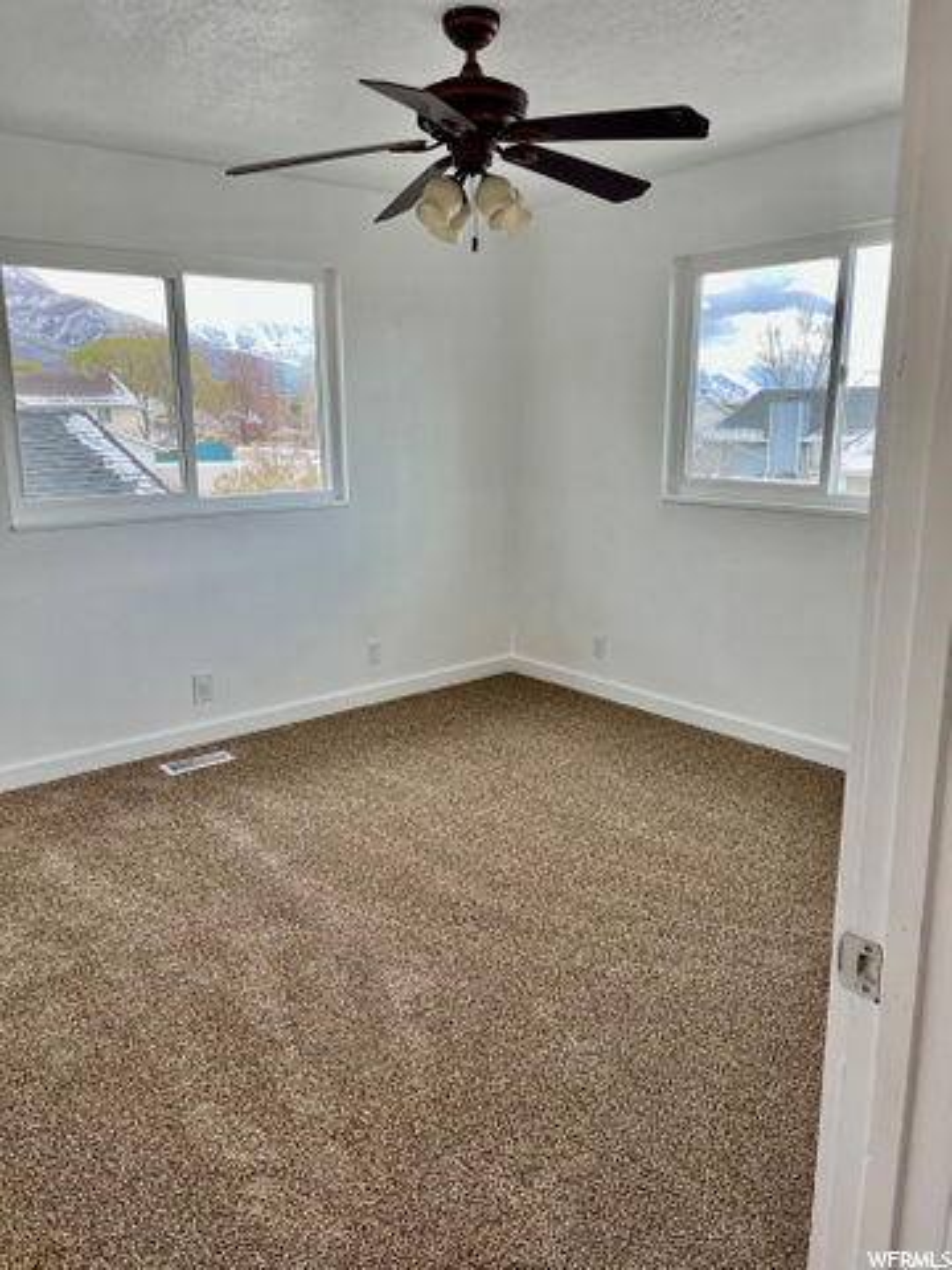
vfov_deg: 67.3
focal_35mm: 26
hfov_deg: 53.1
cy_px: 635
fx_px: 953
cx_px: 476
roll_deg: +1.2
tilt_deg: -11.7
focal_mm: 5.7
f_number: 1.5
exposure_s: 1/218
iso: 40
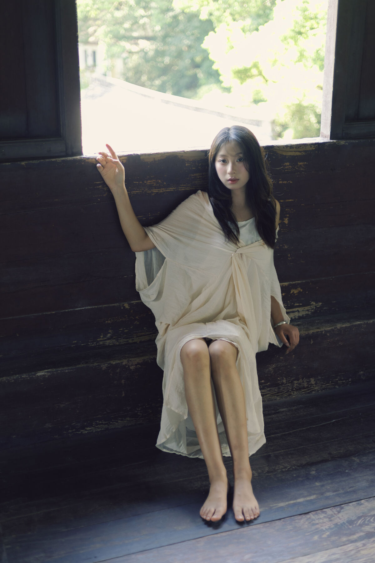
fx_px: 781
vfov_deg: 39.6
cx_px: 188
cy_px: 282
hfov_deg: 27.0
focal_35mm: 50
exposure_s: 1/125
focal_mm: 50
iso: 320
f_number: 1.8
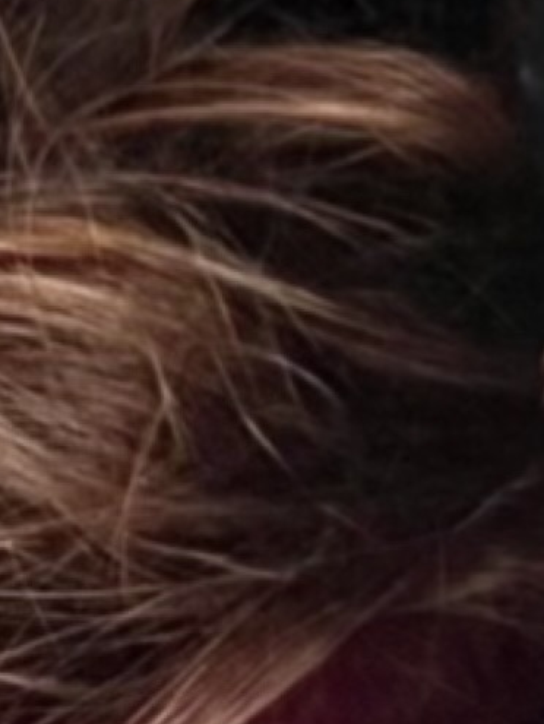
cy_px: -665
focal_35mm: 187
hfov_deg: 7.9
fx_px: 3913
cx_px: -143
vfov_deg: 9.9
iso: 400
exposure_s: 1/49
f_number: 2.2
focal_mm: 2.71
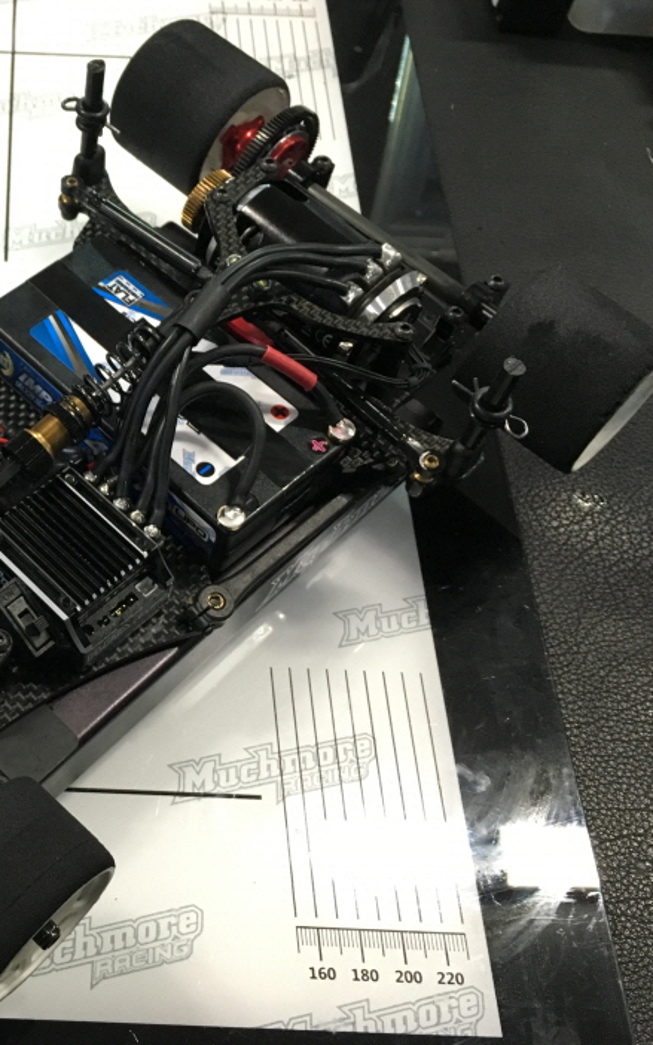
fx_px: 1197
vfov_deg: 47.2
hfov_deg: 28.6
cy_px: 532
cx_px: -3
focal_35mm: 42
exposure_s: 1/30
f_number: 2.2
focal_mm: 4.15
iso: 160
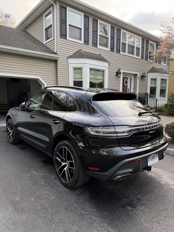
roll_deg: -0.1
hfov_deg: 56.8
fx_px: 161
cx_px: 87
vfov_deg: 71.6
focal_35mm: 24
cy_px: 116
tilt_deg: -7.7
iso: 64
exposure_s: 1/250
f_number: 1.78
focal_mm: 6.76
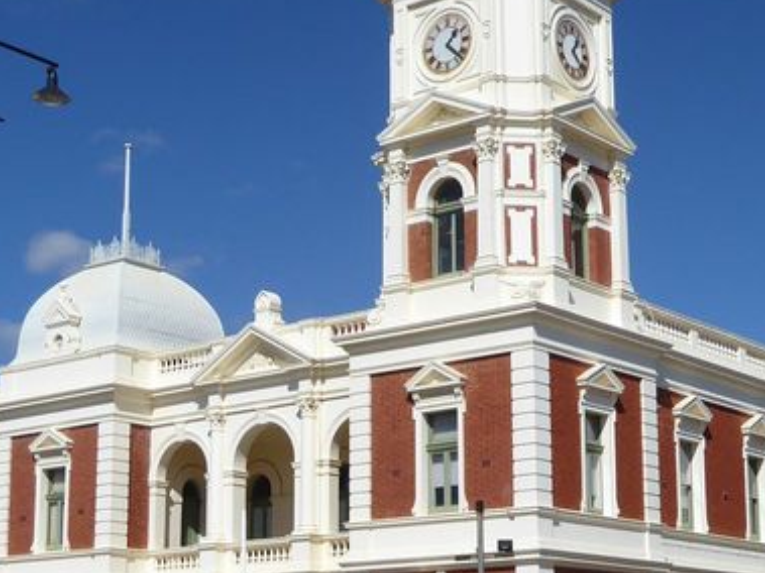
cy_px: 383
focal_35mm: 76
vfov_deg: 19.3
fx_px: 1679
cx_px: 414
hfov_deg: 25.7
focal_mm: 6.3
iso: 80
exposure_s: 1/1600
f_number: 3.7
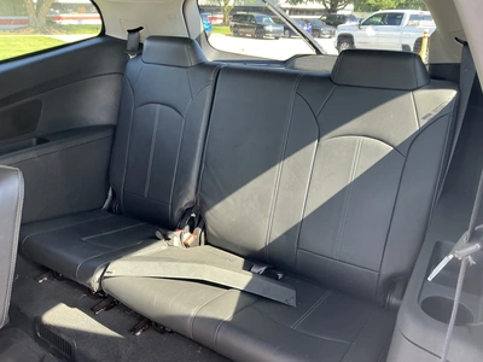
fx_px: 391
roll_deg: -1.3
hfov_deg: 63.4
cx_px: 242
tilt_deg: -21.8
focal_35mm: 28
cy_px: 181
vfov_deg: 49.7
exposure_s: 1/65
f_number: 1.8
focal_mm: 3
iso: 64
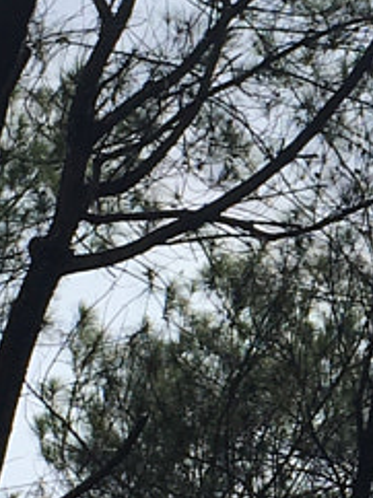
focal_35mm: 192
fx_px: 2763
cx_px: 639
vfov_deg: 10.3
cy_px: 274
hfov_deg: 7.5
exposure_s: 1/3205
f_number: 2.2
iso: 25
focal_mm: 4.15
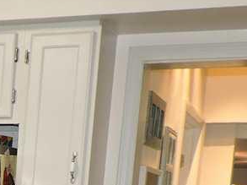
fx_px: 748
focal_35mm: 105
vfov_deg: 12.8
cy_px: 326
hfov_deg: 17.1
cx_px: -117
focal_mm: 4.3
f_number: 3
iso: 200
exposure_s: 1/30
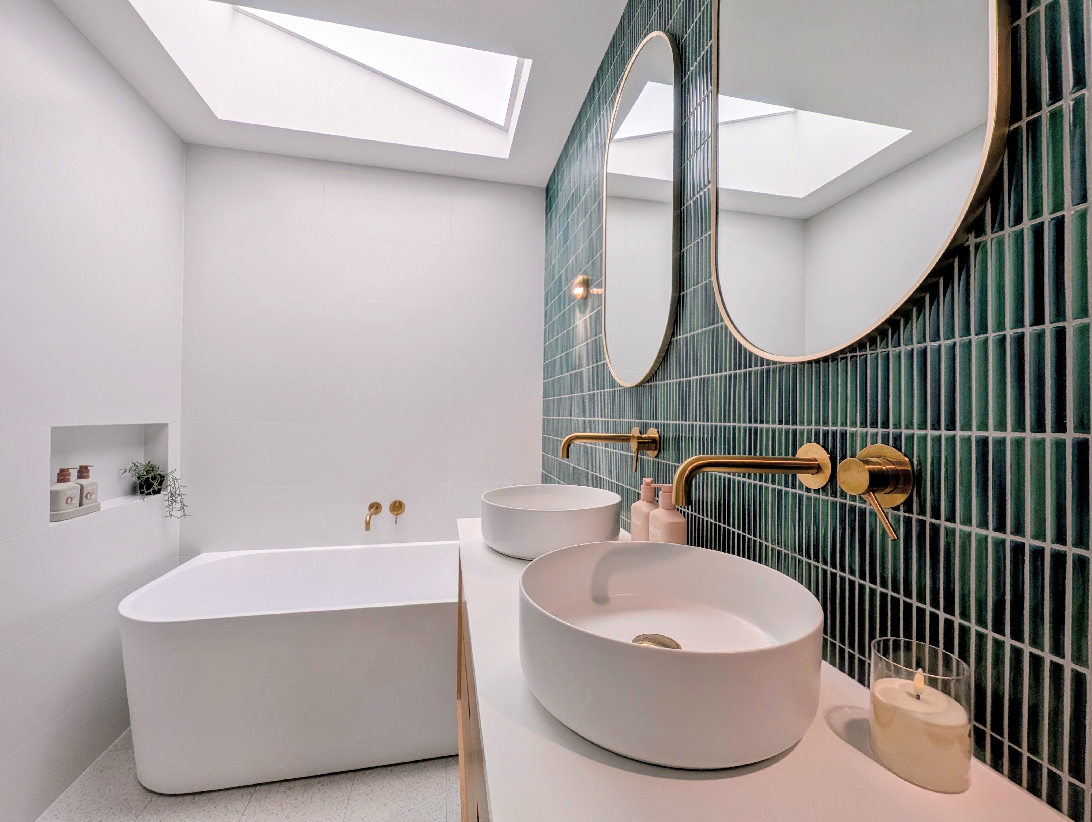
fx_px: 411
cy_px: 411
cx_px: 546
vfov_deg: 90.1
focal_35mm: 13
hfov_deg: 106.1
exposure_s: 1/183
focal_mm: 1.95
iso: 45
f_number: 2.2
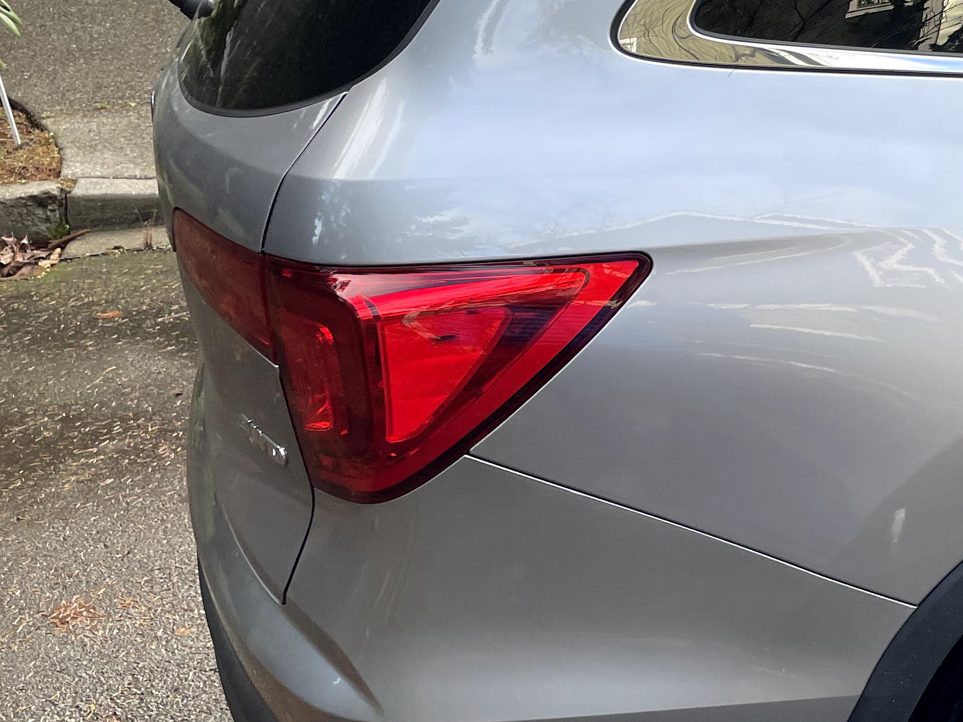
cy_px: 220
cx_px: 956
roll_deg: -1.6
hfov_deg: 30.5
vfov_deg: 24.7
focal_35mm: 59
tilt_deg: -16.9
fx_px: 1641
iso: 32
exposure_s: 1/454
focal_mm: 4.2
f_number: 1.6
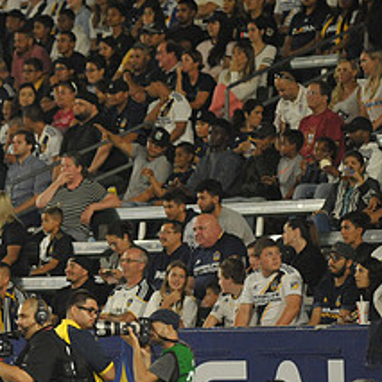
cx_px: 13
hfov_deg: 3.8
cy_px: 265
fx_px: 5781
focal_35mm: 463
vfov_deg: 3.8
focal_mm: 200
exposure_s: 1/1250
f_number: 3.2
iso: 3200
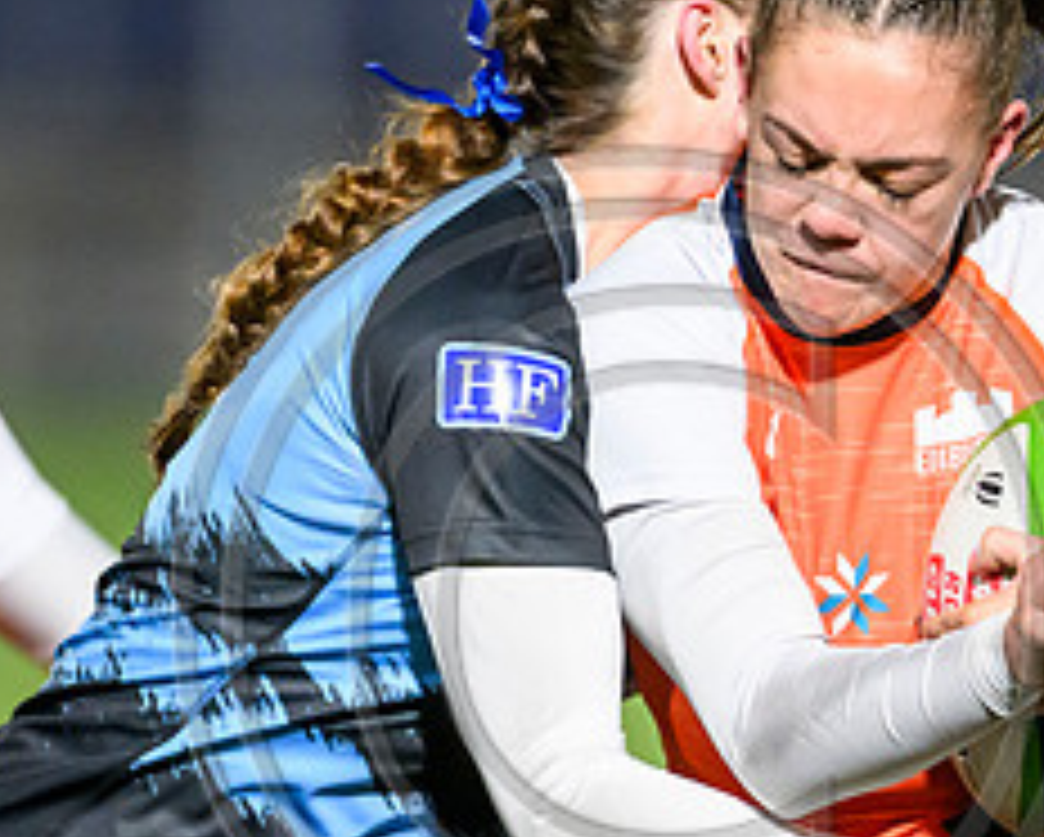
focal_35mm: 1152
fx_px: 35625
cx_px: 931
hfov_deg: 1.7
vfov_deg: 1.3
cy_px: 766
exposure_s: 1/1000
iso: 6400
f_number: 2.8
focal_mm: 400
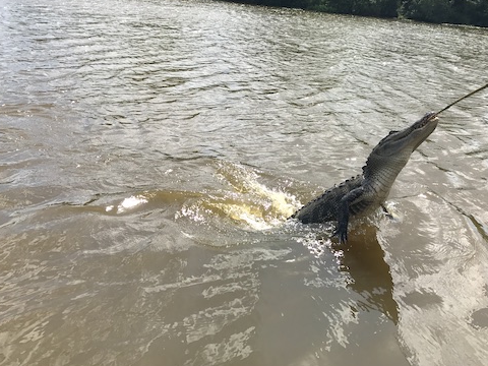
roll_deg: -6.1
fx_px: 493
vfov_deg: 40.6
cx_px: 292
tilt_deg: -17.8
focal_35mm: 35
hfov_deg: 52.3
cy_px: 154
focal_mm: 3.99
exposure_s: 1/2591
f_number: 1.8
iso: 20
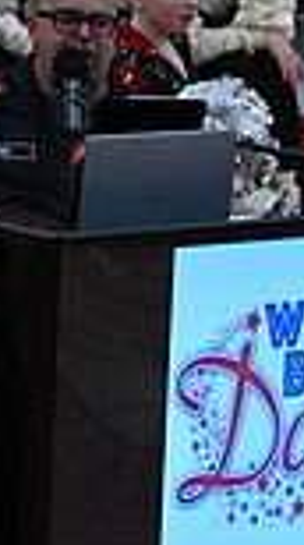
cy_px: 338
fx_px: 11398
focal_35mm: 791
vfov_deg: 2.7
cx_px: 940
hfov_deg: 1.5
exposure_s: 1/400
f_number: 4
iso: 4000
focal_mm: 200
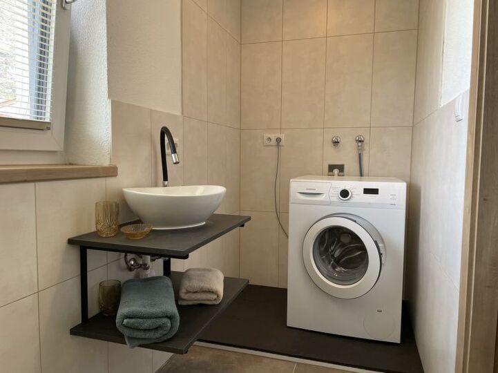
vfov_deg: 53.0
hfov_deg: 67.3
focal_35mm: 26
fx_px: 374
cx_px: 249
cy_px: 186
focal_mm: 4.2
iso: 125
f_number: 1.6
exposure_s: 1/121
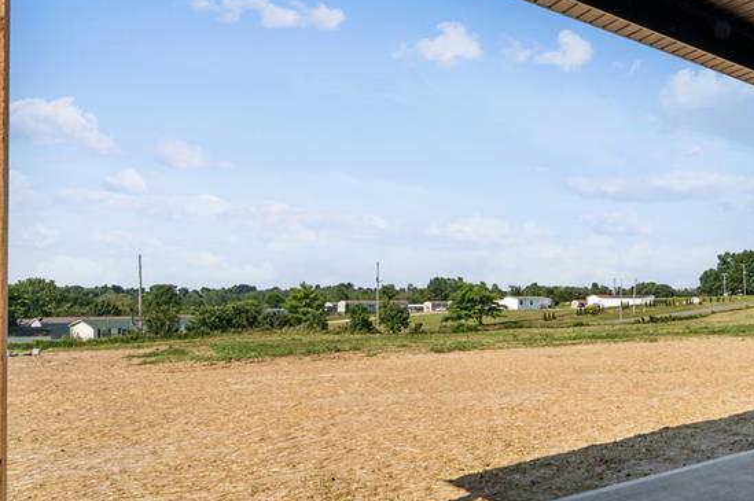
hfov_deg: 57.1
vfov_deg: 44.0
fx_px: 617
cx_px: 626
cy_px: 299
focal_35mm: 29
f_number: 22
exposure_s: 1/30
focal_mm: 15.8
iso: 100
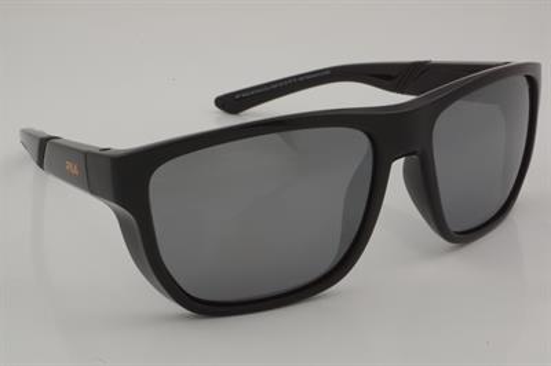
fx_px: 1032
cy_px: 183
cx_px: 276
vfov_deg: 20.1
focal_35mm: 68
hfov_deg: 29.9
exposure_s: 1/3
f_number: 36
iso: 100
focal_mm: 45
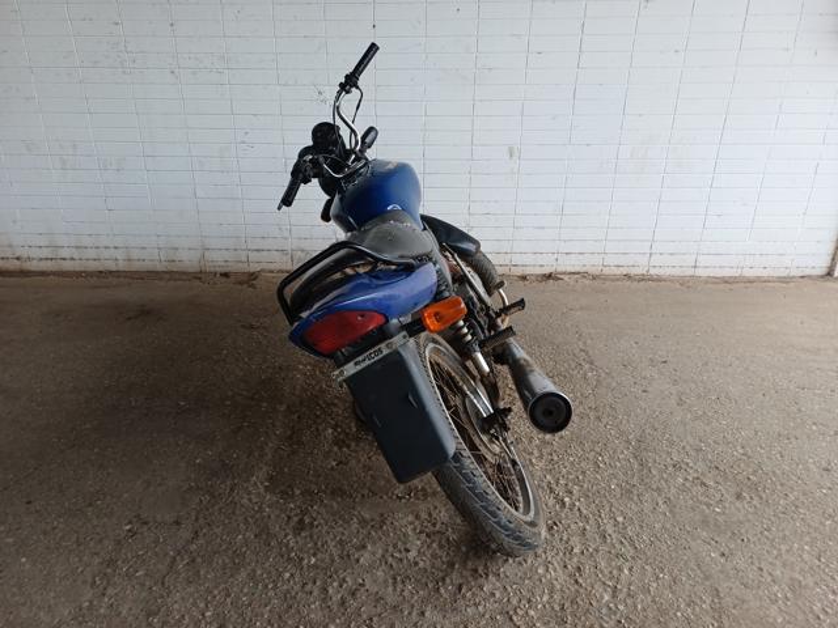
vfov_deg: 54.9
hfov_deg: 69.4
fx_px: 605
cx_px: 419
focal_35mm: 25
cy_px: 314
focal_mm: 4.65
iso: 64
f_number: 1.8
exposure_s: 1/100
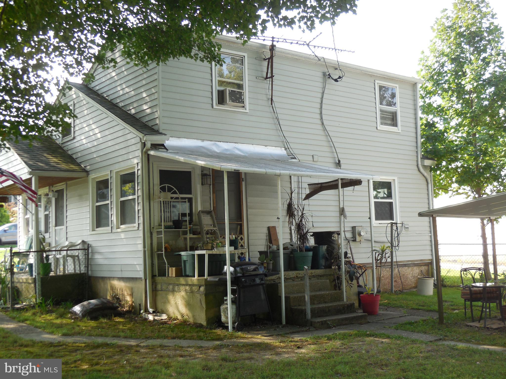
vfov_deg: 31.5
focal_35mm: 46
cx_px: 253
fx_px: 672
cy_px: 190
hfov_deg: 41.2
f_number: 3.8
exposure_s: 1/160
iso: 125
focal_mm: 8.2
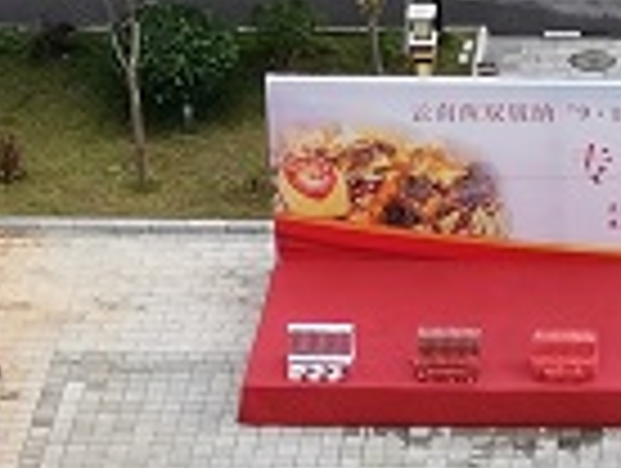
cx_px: 580
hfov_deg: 8.7
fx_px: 4061
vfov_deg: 6.5
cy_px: 598
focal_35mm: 226
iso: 50
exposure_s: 1/1383
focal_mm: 4.75
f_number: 1.8
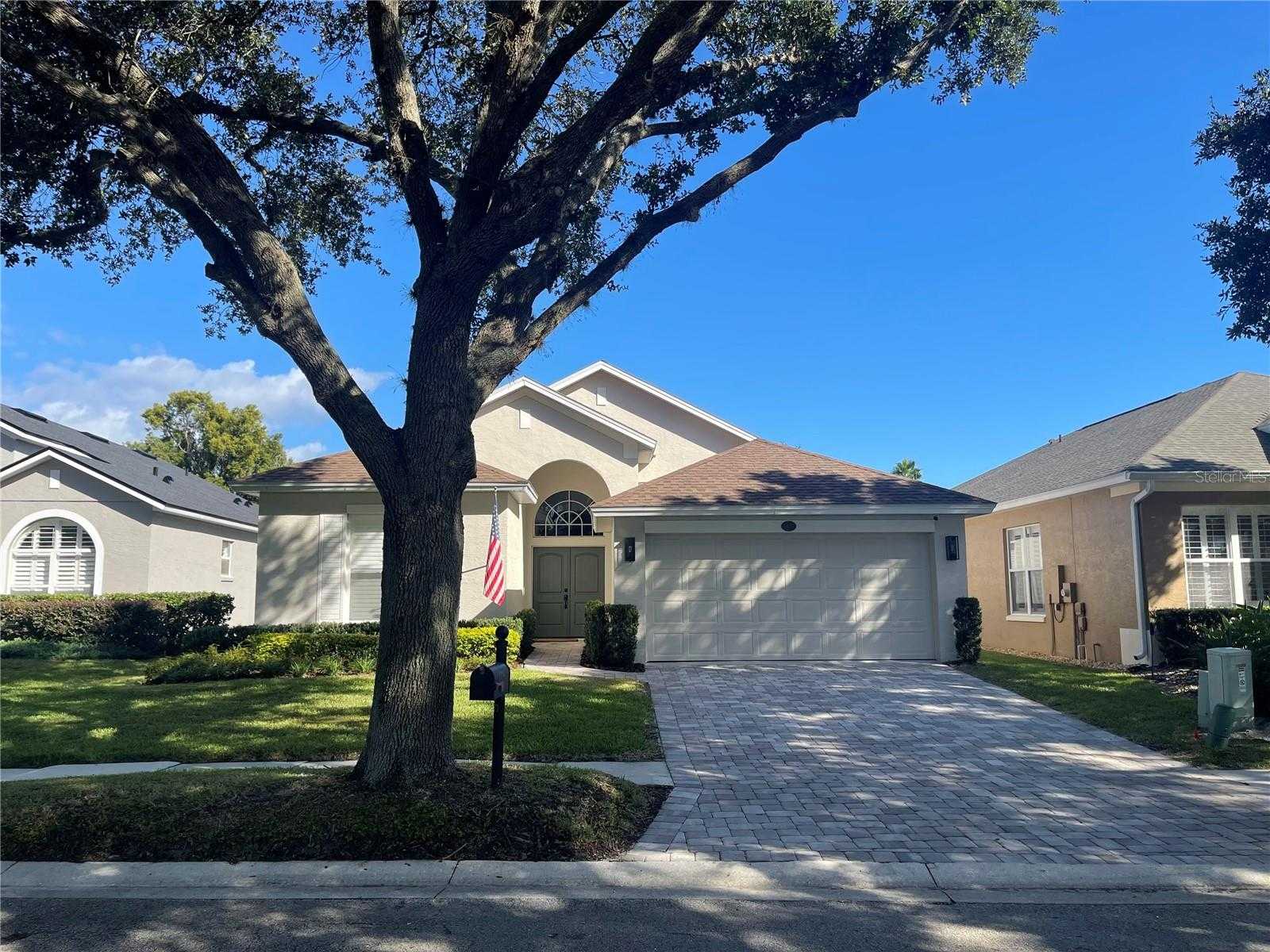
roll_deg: +0.4
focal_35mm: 25
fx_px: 917
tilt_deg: +6.6
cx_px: 635
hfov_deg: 69.4
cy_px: 476
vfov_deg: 54.9
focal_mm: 5.1
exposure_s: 1/2247
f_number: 1.6
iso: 32
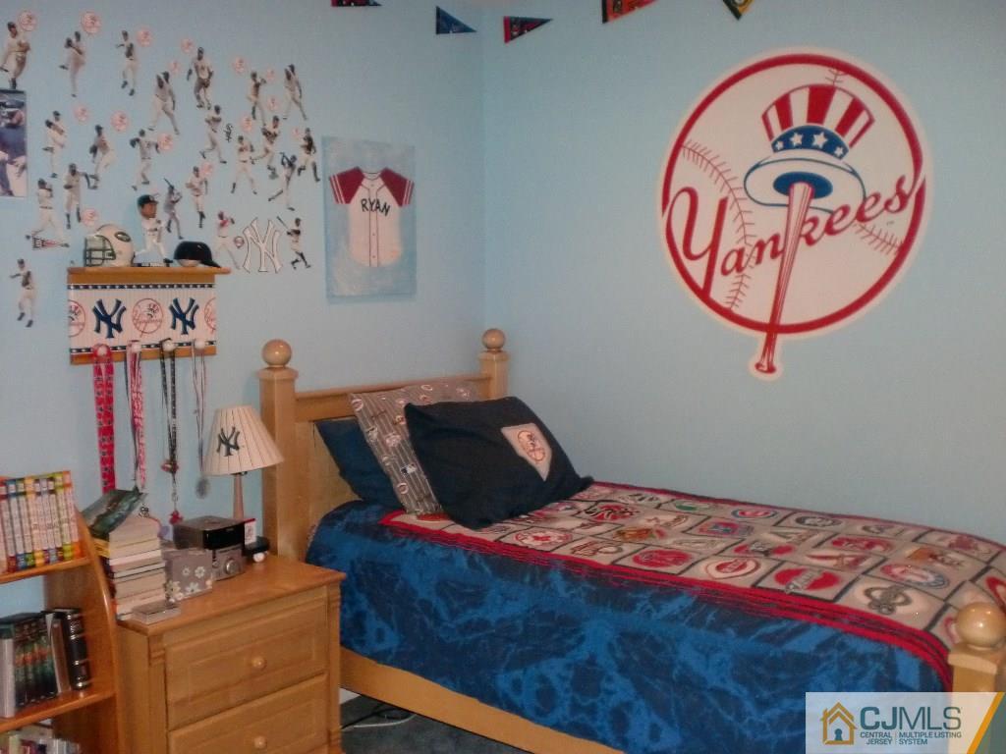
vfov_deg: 40.7
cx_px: 503
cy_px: 377
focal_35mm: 35
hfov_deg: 52.6
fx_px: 1017
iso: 400
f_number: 3.1
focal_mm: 6.3
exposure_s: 1/60
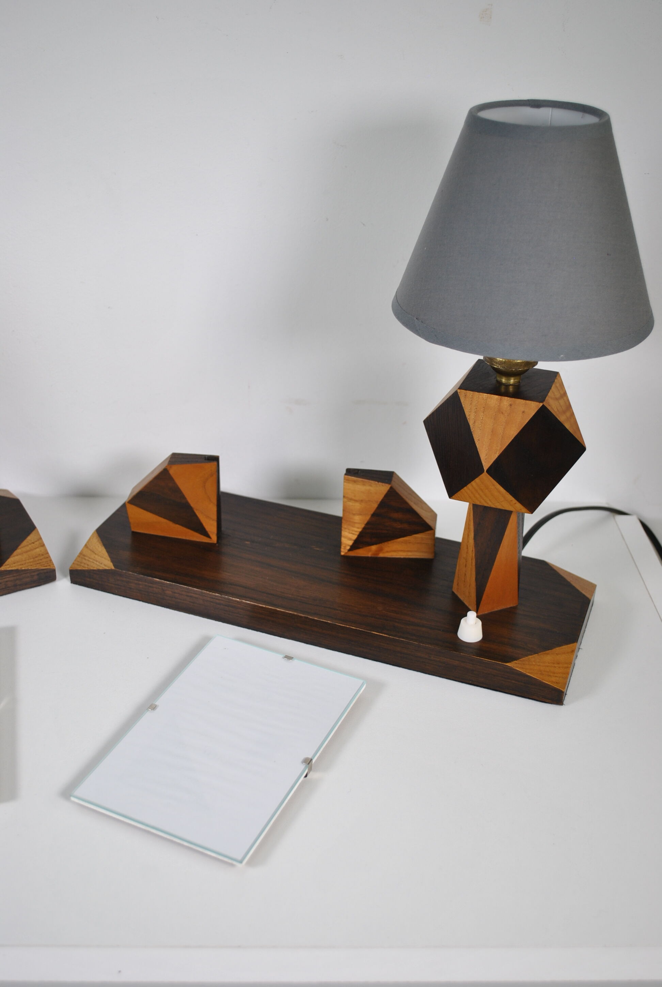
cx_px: 331
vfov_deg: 49.5
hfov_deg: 34.4
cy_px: 494
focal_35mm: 39
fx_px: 1071
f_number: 4.5
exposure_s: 1/200
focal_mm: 26
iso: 200
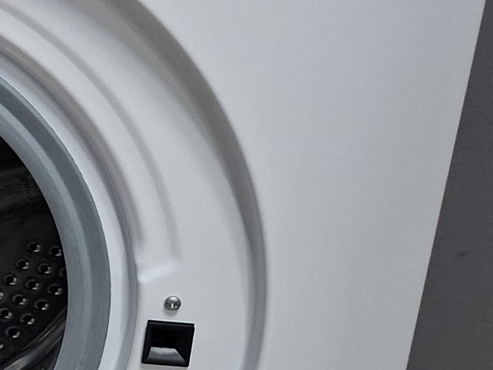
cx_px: -448
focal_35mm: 100
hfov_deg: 16.0
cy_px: 222
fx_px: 1424
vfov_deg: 14.8
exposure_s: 1/33
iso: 250
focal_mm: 5.54
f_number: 1.8
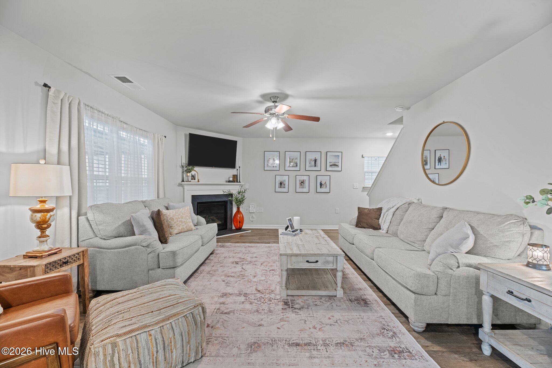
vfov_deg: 81.2
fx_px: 215
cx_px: 276
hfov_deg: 104.3
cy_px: 184
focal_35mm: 14
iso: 400
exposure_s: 1.6
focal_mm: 14
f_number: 9
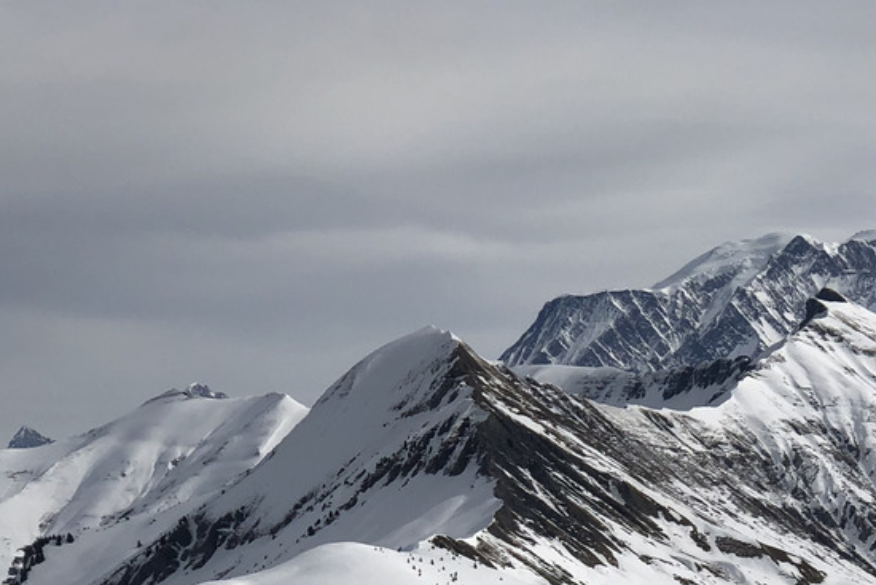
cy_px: 663
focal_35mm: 118
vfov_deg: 11.4
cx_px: 683
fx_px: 2872
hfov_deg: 17.2
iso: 16
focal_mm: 6
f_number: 2.4
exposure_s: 1/5405
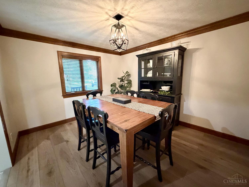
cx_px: 124
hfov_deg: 102.1
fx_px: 101
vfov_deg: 85.7
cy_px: 94
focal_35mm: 14
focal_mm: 2.22
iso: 1000
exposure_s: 1/40
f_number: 2.2
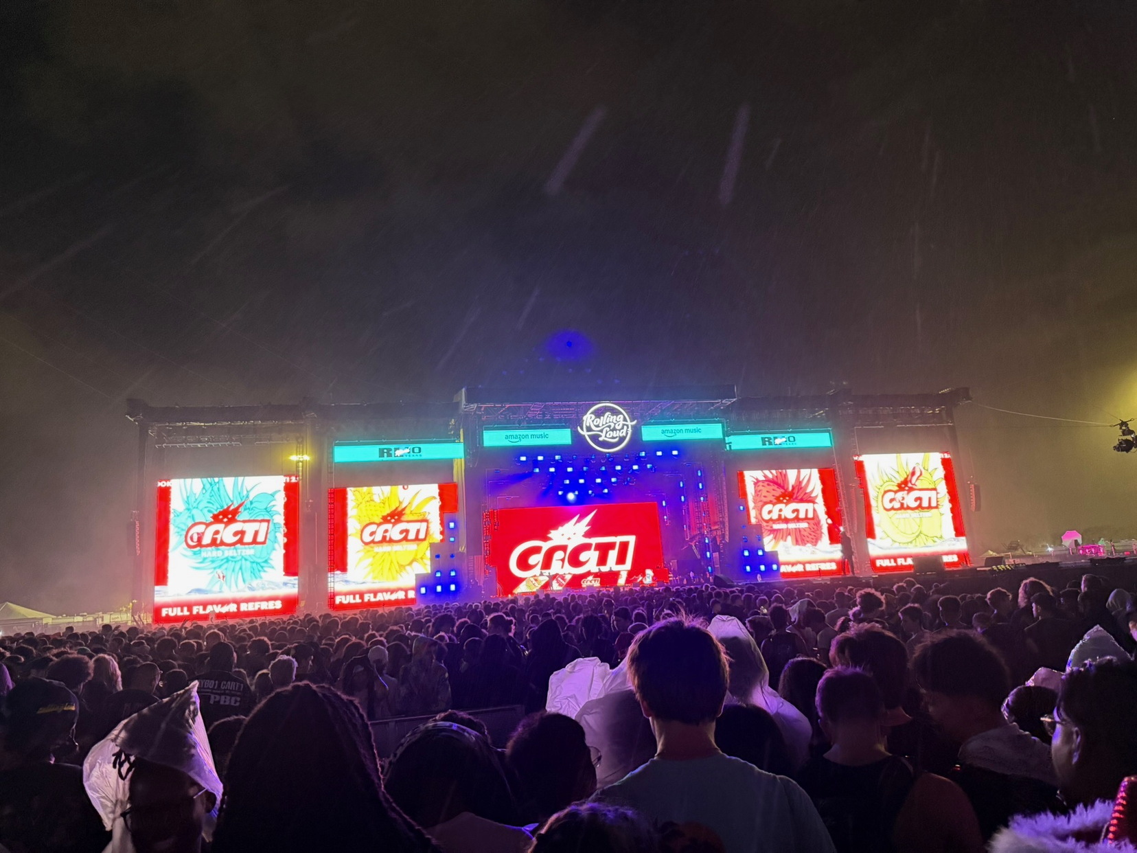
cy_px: 426
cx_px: 568
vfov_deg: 56.8
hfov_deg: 71.6
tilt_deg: +13.3
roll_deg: +3.7
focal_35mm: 24
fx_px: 788
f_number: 1.78
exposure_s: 1/60
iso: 800
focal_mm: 6.76
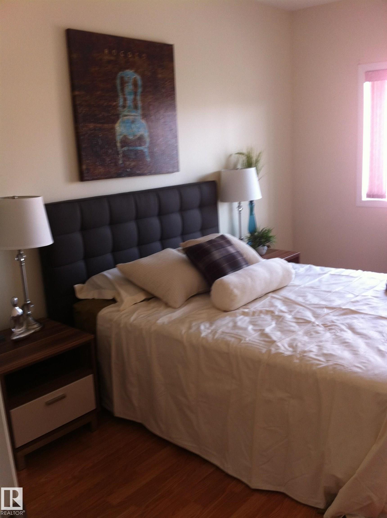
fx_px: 523
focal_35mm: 35
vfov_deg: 52.7
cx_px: 194
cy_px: 259
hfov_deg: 40.6
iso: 80
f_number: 2.8
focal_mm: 3.85
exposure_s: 1/15
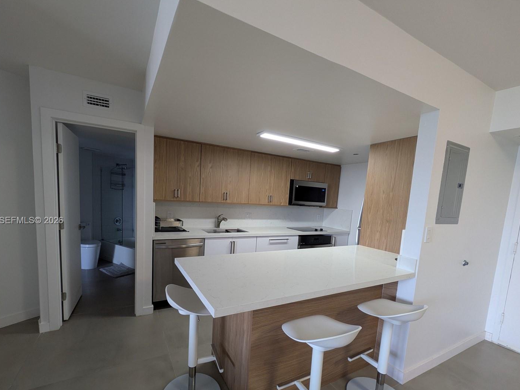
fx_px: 240
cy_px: 221
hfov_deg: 94.4
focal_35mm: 16
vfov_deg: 77.7
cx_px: 245
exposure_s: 1/24
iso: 65
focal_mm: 1.83
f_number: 2.2
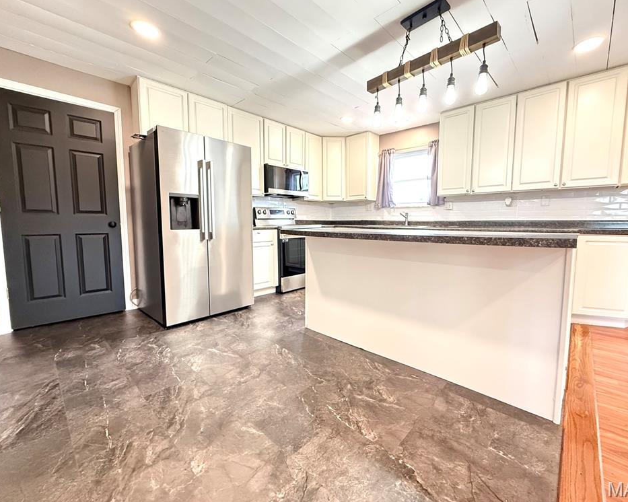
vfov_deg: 84.0
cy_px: 245
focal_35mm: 15
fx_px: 279
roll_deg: +0.0
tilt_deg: -4.4
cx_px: 330
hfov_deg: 96.7
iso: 800
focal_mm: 2.22
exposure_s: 1/60
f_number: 2.2
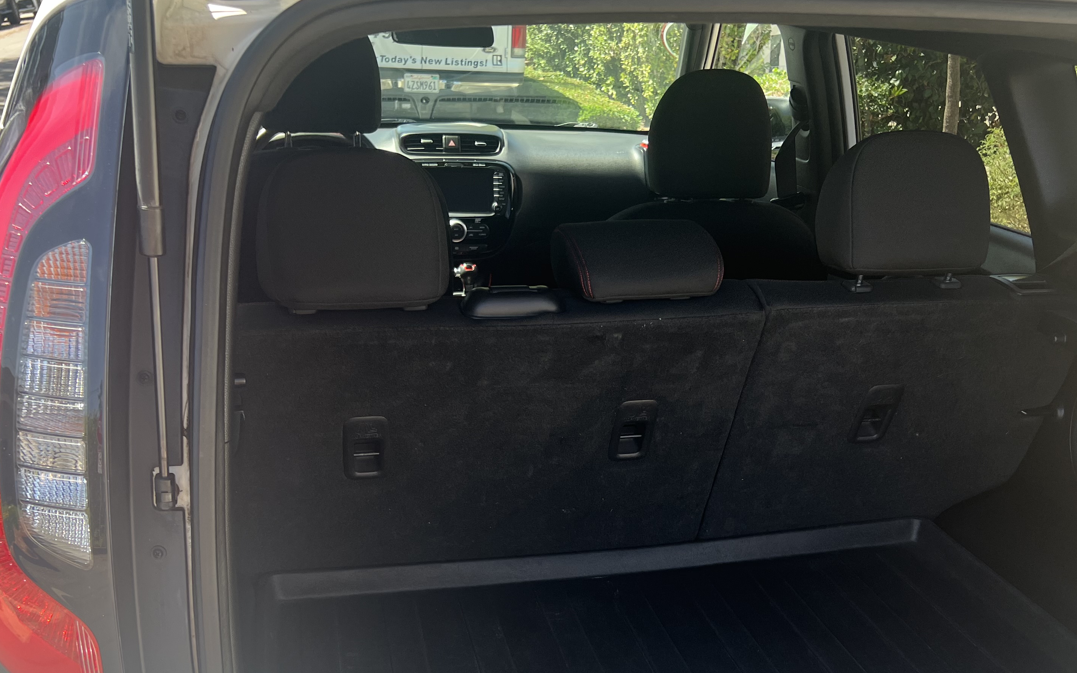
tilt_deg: -26.7
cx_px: 566
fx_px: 1145
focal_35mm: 39
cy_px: 509
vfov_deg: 32.1
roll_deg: -0.3
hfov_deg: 50.4
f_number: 1.5
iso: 50
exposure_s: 1/387
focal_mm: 5.7
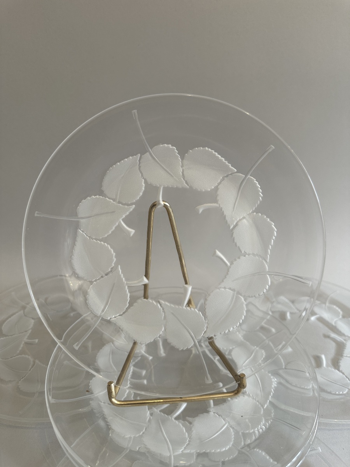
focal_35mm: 24
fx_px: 324
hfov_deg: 56.8
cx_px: 175
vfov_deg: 71.6
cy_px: 234
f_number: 1.78
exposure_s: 1/121
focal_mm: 6.86
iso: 125
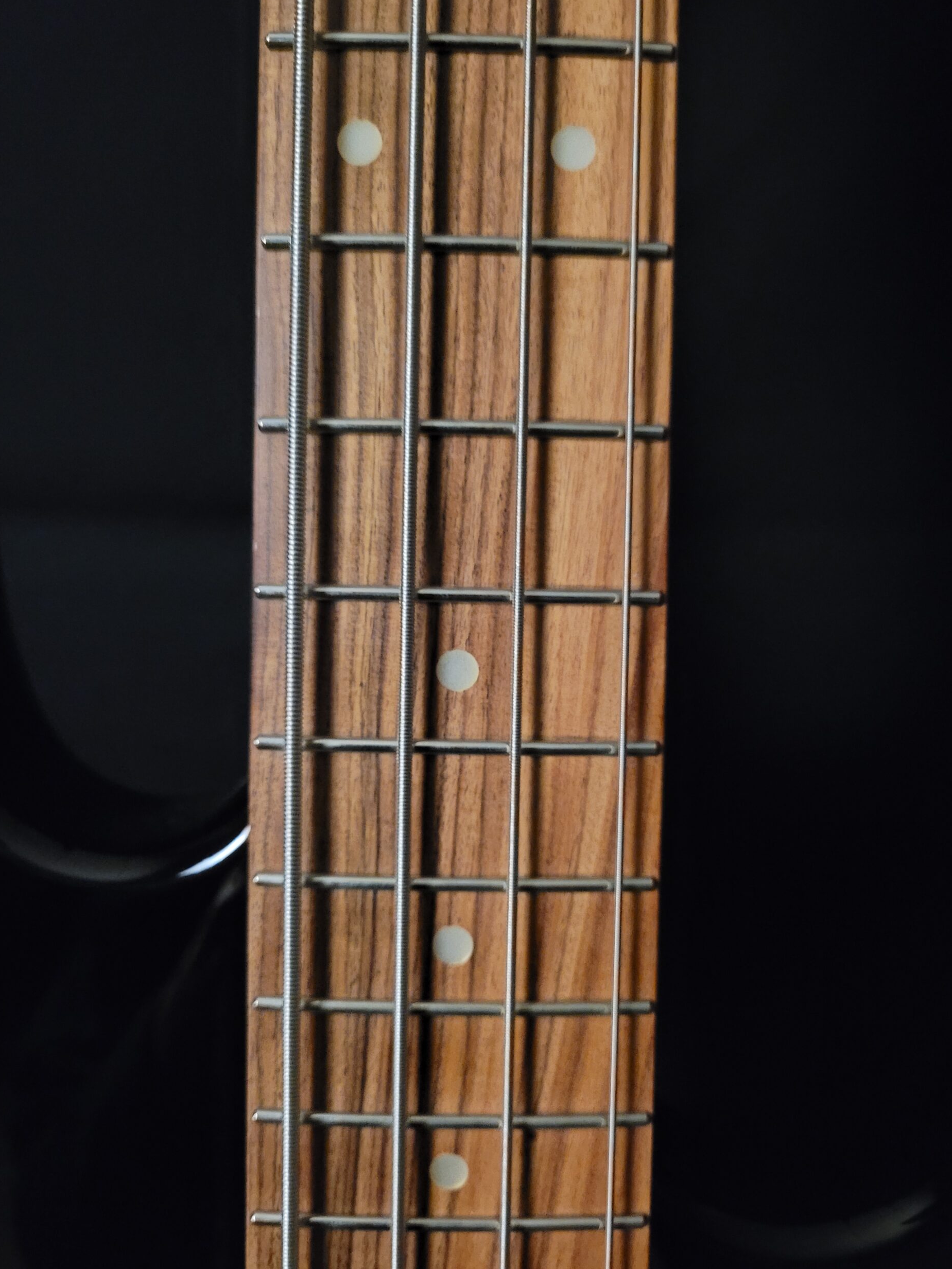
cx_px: 481
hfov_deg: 51.4
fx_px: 990
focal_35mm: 27
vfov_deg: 65.3
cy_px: 645
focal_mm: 5.4
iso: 1250
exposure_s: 1/24
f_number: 1.8
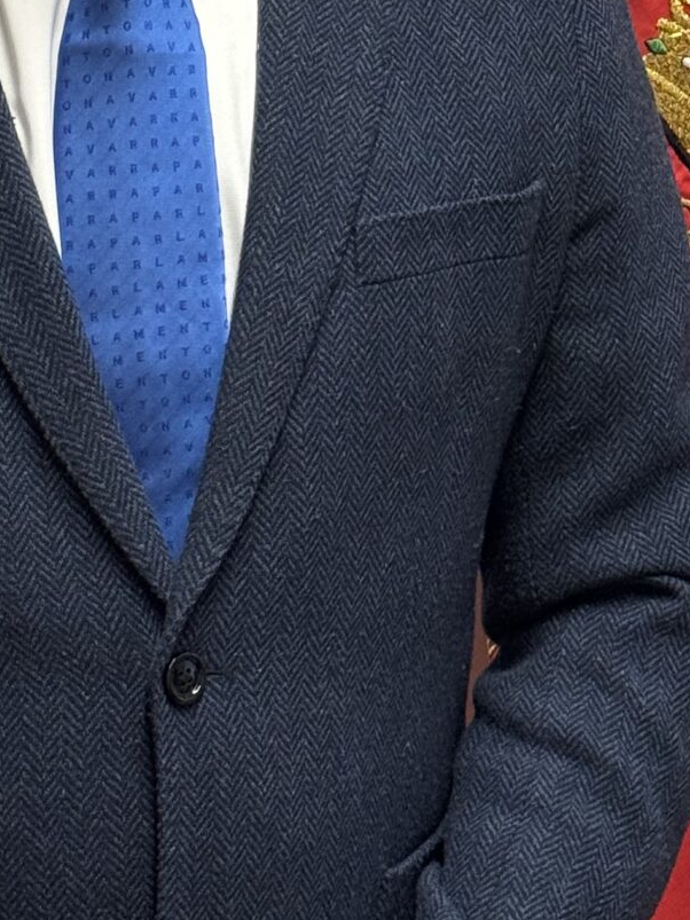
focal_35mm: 153
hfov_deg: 9.7
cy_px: 29
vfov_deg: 12.8
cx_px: 493
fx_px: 4067
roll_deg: +0.3
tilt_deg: -5.2
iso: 80
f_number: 1.78
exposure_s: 1/54
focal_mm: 6.76
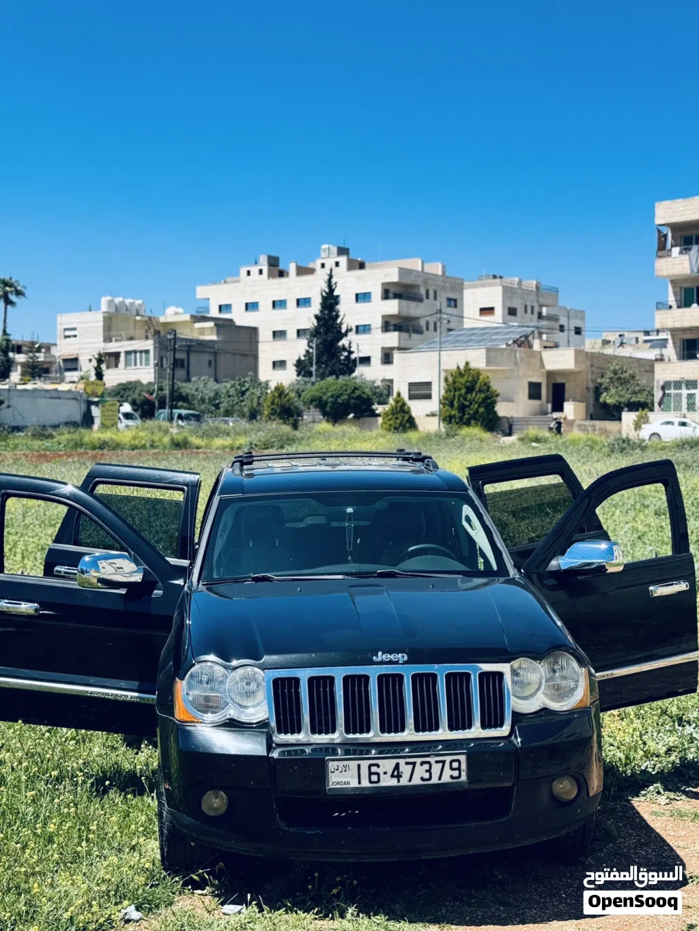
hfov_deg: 30.3
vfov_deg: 39.7
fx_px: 1292
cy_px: 466
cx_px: 350
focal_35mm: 48
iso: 64
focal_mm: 6.76
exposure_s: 1/4049
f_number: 1.78
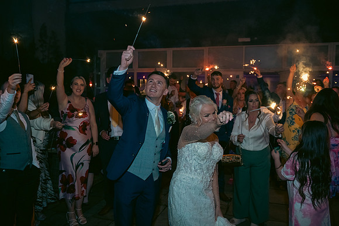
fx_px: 301
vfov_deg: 41.1
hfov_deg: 58.7
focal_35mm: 32
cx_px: 170
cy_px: 113
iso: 800
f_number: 3.5
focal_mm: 32
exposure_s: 1/160
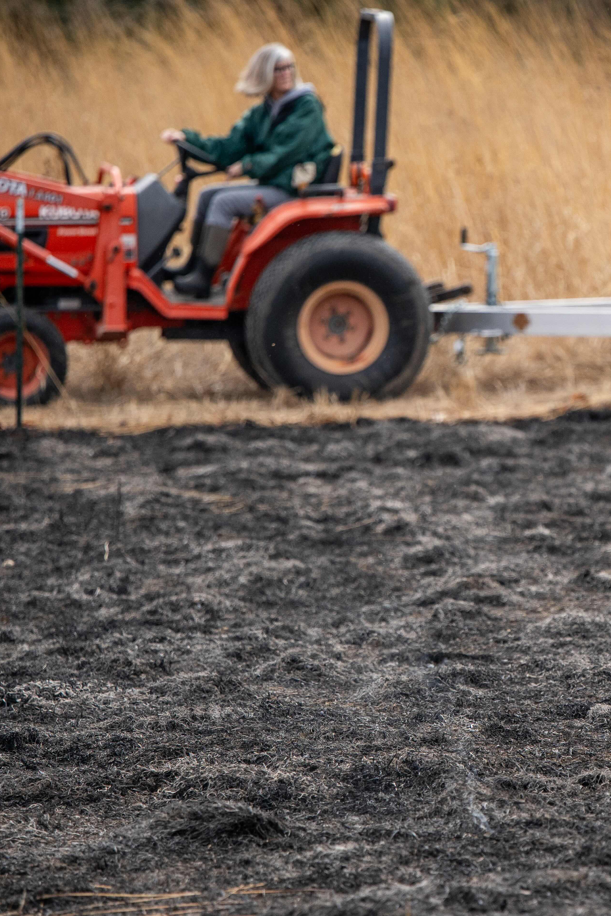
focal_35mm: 300
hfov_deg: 4.6
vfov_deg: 6.9
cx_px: 541
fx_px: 7636
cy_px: 437
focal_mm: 191
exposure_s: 1/6400
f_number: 3.2
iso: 800
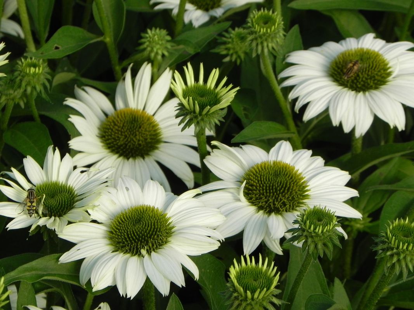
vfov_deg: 7.0
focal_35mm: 212
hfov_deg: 9.3
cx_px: 207
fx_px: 2535
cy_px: 155
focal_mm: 37.7
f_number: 5
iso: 160
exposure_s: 1/800
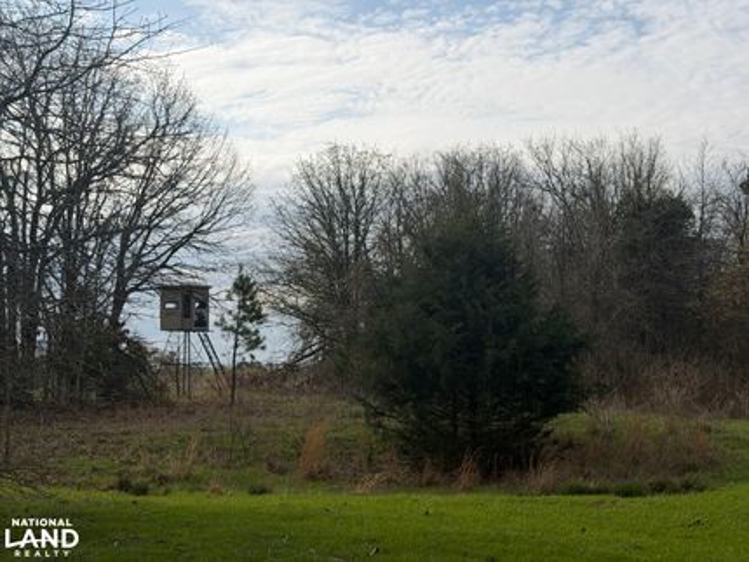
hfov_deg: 39.6
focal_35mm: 48
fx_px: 1039
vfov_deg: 30.3
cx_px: 374
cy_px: 281
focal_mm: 6.76
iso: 80
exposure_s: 1/7874
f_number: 1.78
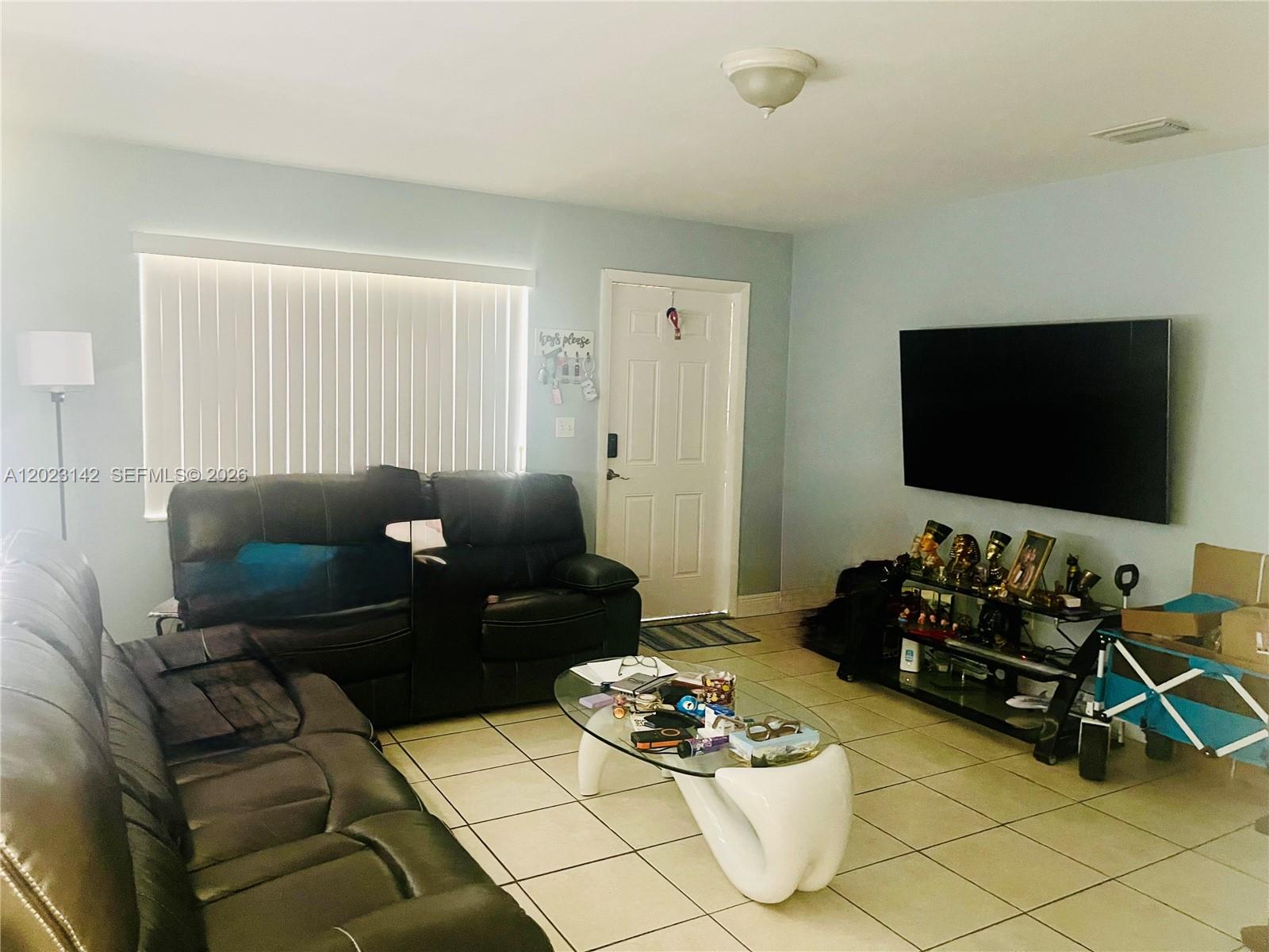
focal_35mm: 25
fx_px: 916
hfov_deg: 69.4
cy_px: 476
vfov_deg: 54.9
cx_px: 634
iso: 800
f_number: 1.6
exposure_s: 1/30
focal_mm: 5.1
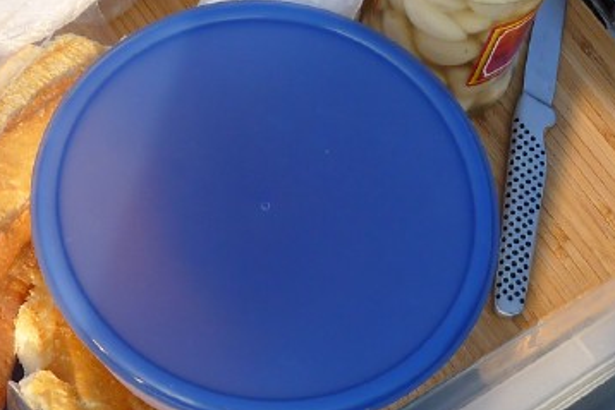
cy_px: 202
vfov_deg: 11.1
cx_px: 47
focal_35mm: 124
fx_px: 2119
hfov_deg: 16.3
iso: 80
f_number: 2.8
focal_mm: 7.9
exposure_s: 1/500
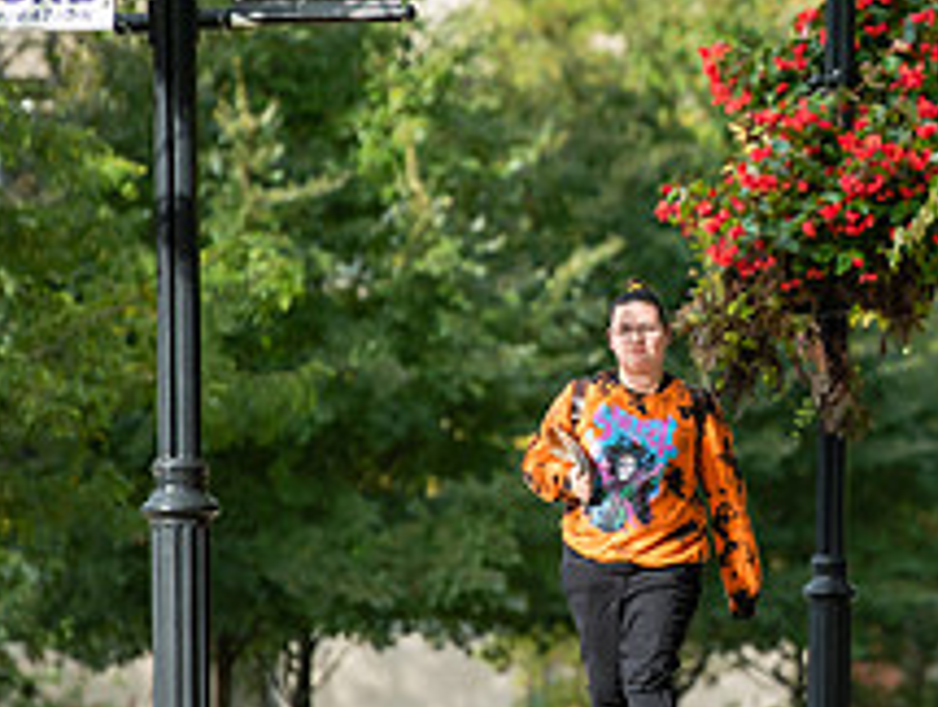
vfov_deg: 3.0
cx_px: 925
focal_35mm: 492
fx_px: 13354
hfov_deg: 4.0
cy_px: 203
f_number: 3.2
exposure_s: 1/640
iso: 160
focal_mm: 190
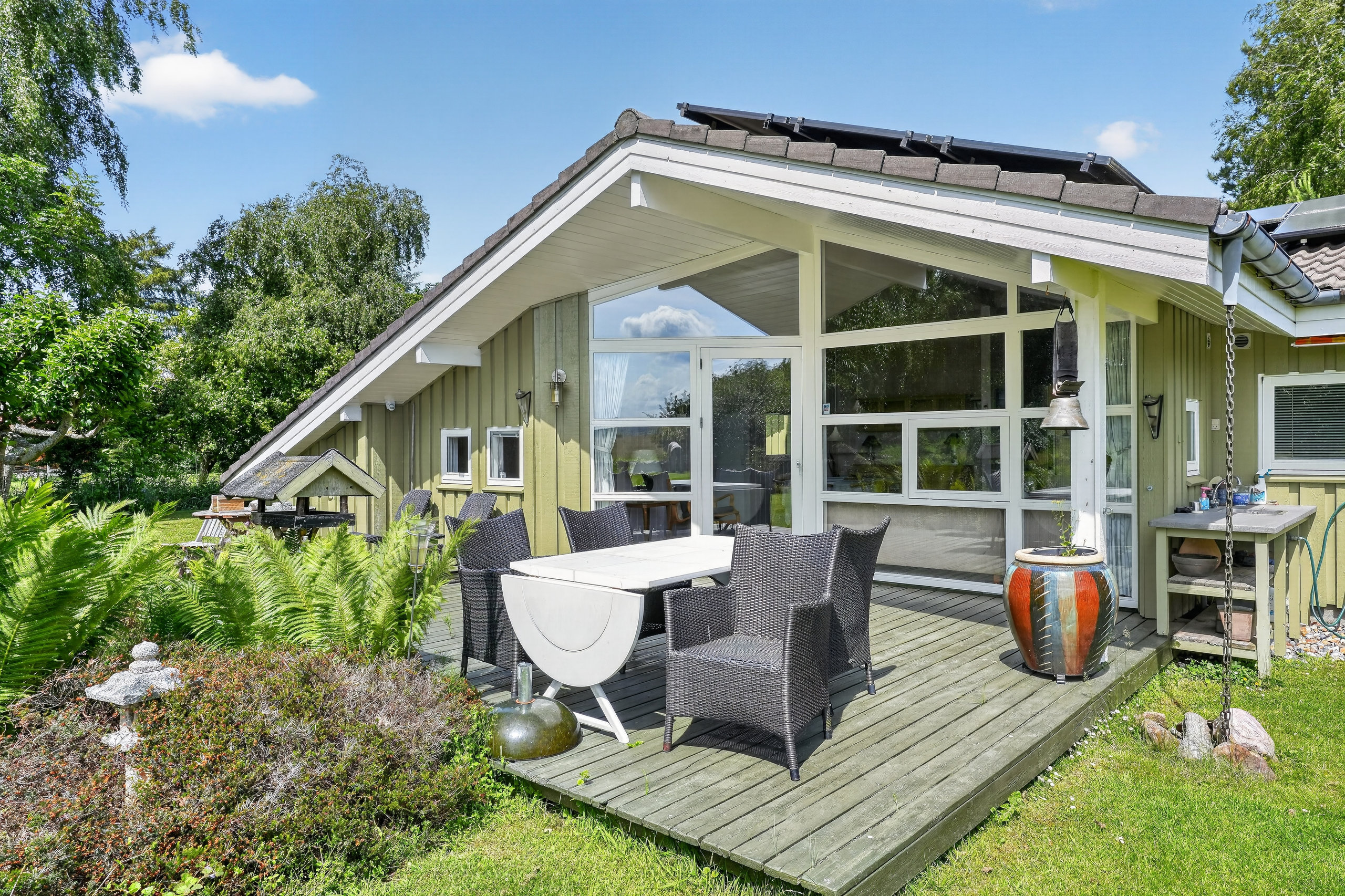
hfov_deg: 76.1
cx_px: 672
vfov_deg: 55.1
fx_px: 859
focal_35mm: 23
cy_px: 448
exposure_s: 1/160
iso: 400
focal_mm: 23
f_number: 8
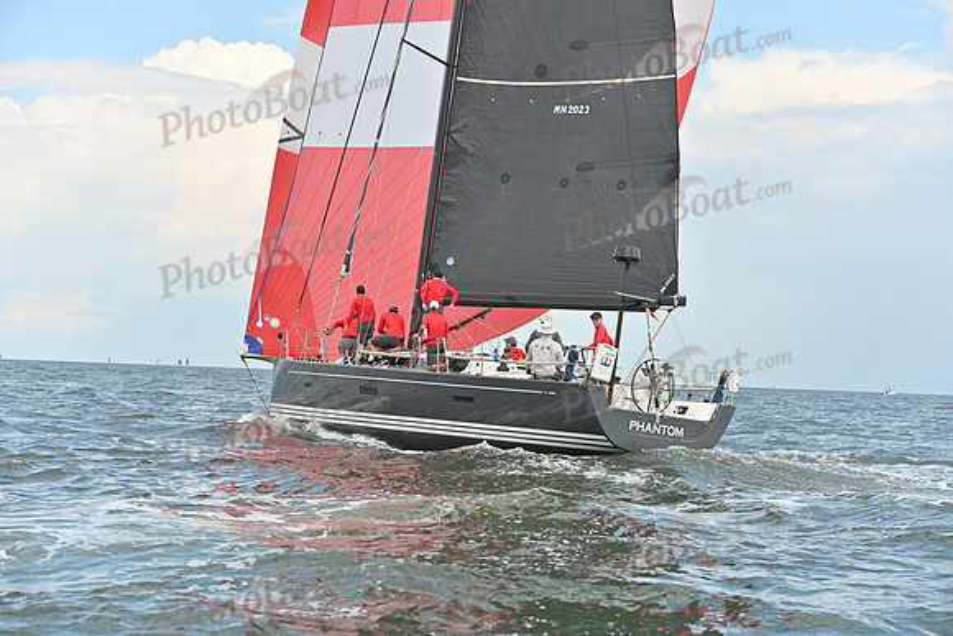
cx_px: 476
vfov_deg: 19.5
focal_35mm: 70
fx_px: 1853
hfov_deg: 28.8
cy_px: 318
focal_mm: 70
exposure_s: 1/1600
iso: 320
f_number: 5.6
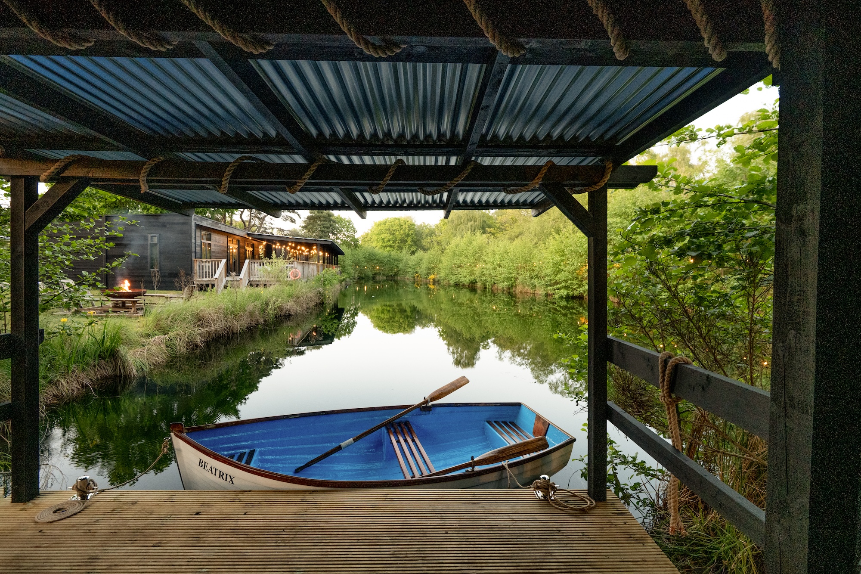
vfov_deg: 73.7
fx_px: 383
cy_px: 287
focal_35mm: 16
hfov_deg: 96.7
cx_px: 430
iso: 3200
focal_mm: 16
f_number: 5.6
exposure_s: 1/40
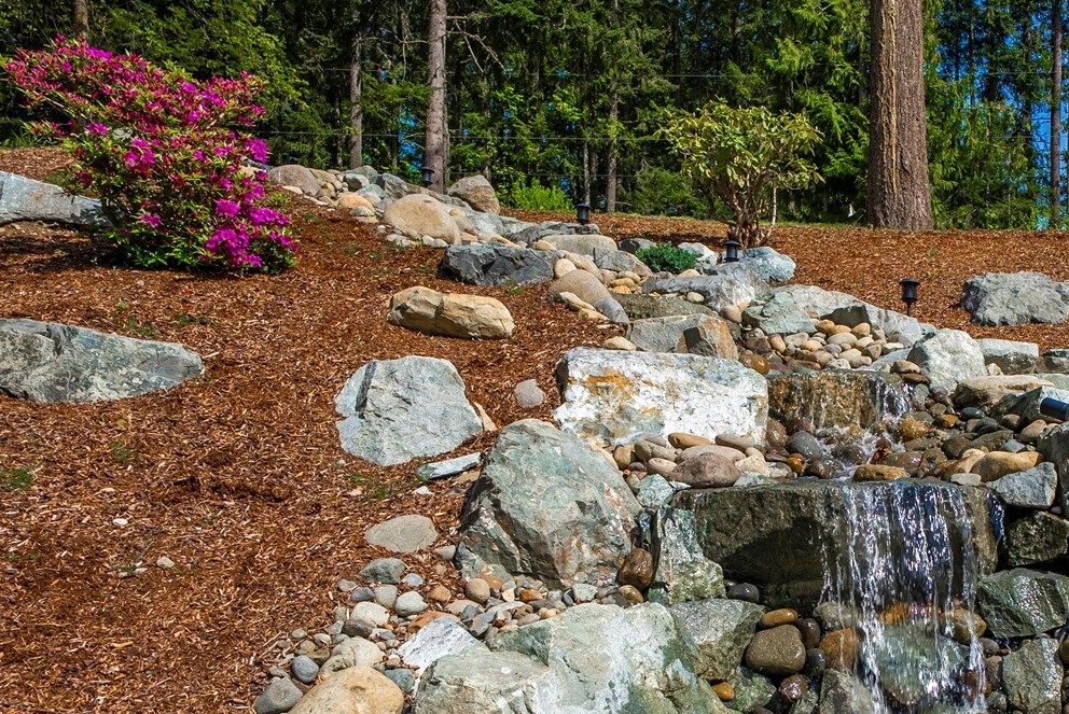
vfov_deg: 31.7
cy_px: 580
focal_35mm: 41
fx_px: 1218
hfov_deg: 44.5
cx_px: 888
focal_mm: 24
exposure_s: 1/200
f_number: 7.1
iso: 80
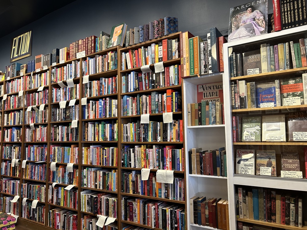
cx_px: 154
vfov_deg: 53.1
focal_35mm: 26
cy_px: 115
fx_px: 231
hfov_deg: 67.3
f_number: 1.5
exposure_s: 1/60
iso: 100
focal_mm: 5.7
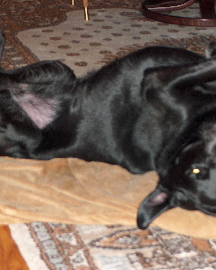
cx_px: 99
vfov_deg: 16.9
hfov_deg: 13.5
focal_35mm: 114
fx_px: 911
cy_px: 138
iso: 192
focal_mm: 17.25
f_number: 2.9
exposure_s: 1/125
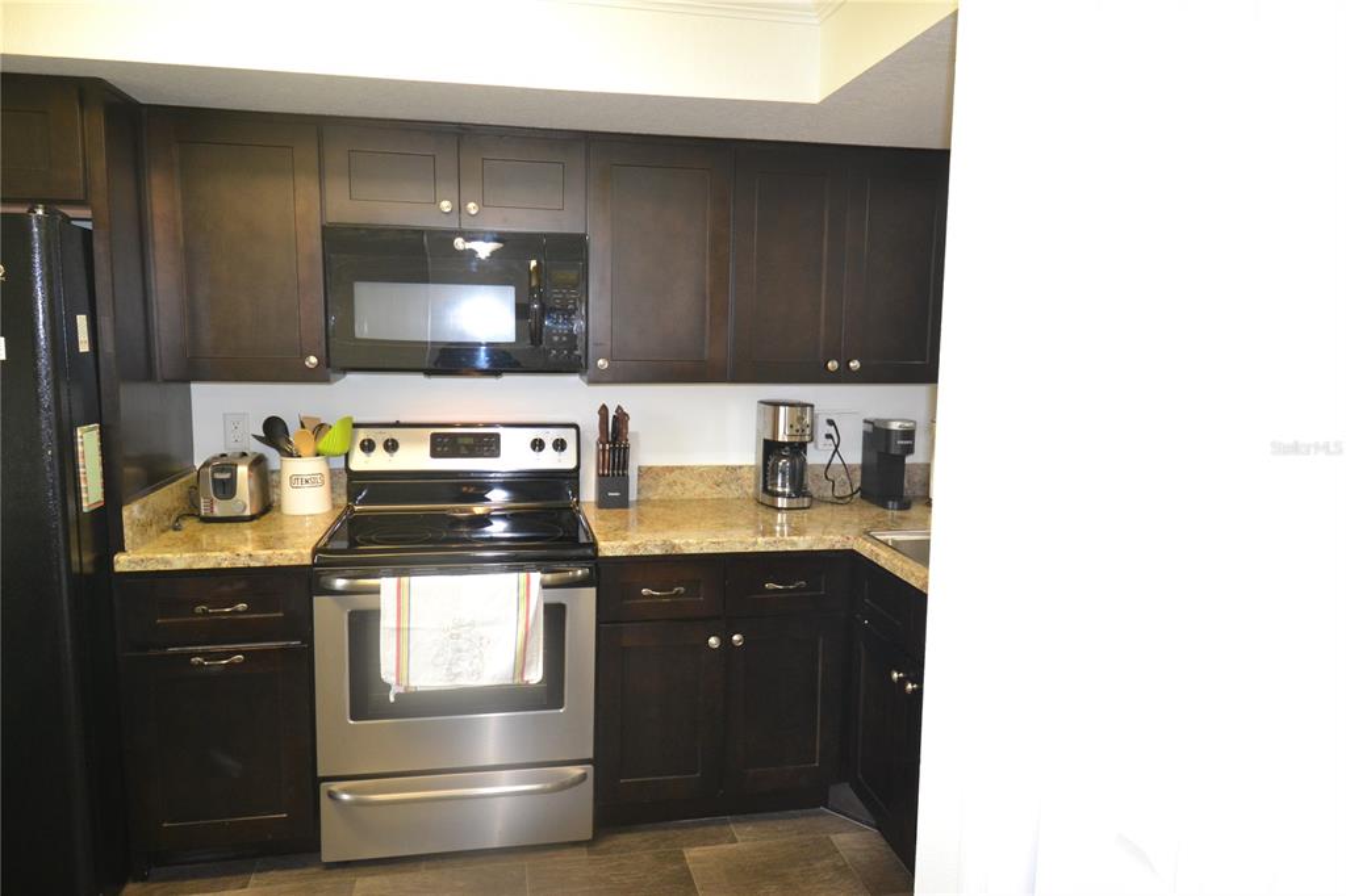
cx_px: 673
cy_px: 448
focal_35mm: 22
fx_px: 841
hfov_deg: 77.3
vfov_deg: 56.1
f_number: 4
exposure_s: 1/60
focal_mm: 15
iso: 1100
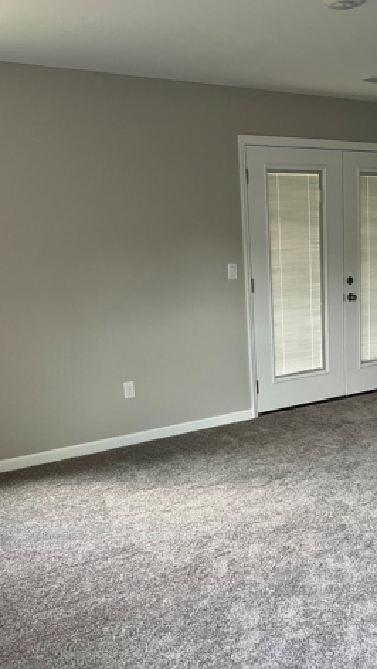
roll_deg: +2.2
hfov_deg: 29.2
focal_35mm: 40
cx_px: 291
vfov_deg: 50.2
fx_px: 710
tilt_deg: -12.0
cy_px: 396
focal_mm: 5.7
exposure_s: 1/92
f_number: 1.5
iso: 125
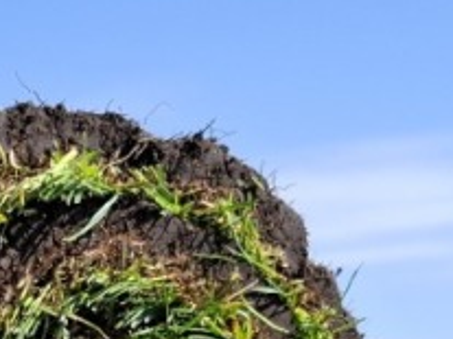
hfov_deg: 16.6
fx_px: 1491
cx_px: -88
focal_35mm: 114
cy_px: 623
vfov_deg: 11.9
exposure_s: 1/1242
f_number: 1.8
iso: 50
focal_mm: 5.54
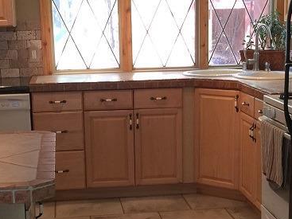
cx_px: 136
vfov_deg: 18.5
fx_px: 666
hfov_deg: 24.7
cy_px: 170
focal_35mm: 79
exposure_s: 1/15
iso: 32
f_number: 2.2
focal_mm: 4.15
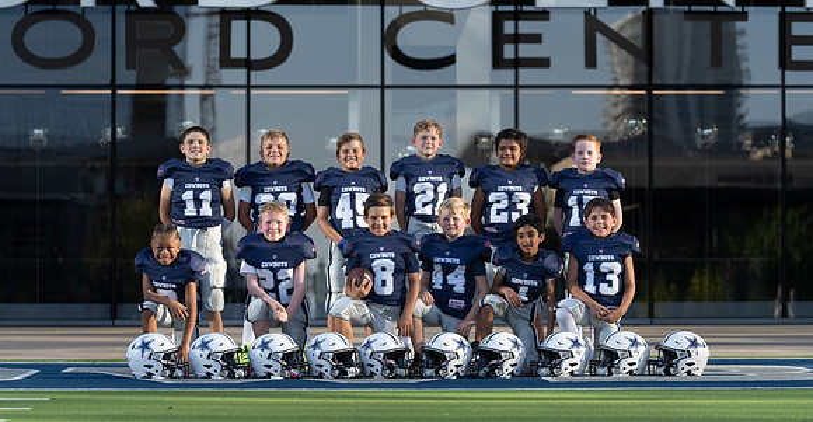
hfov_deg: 16.6
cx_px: 400
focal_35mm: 131
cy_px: 246
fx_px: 2782
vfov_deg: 8.7
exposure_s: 1/320
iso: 100
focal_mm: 119
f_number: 4
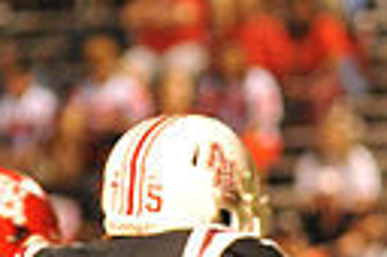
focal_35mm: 905
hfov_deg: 2.3
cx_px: 605
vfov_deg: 1.5
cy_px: 435
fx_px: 9716
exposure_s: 1/160
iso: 5000
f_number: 5
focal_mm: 200
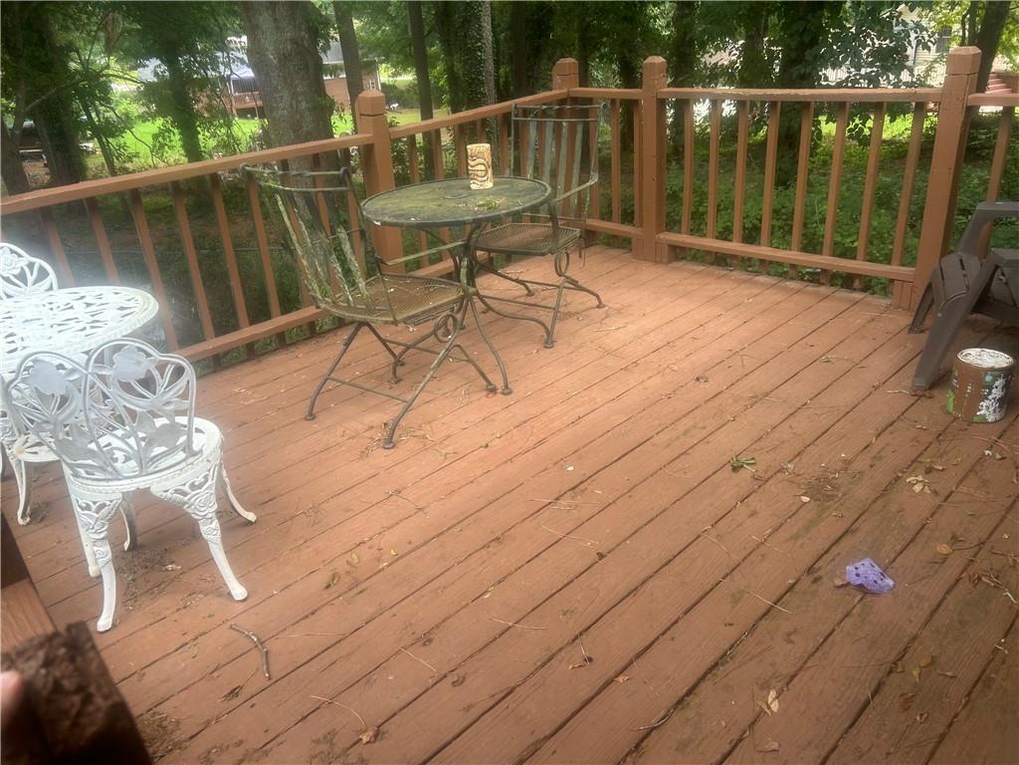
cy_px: 382
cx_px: 510
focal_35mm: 26
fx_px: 765
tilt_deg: -23.7
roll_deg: +6.2
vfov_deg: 53.1
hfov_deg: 67.3
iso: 40
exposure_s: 1/198
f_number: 1.5
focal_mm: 5.7
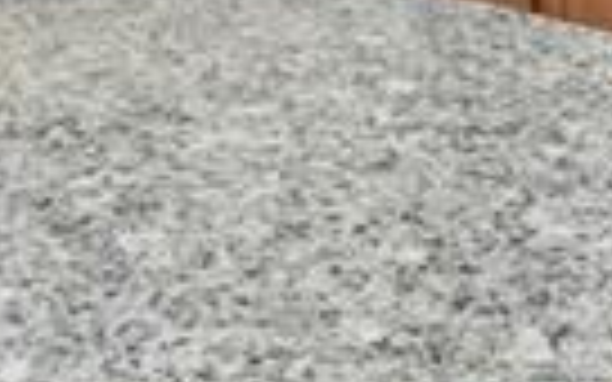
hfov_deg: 17.2
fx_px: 1785
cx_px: 963
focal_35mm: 107
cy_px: -326
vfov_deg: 11.3
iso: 320
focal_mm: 14
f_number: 8
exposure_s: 1/3.33
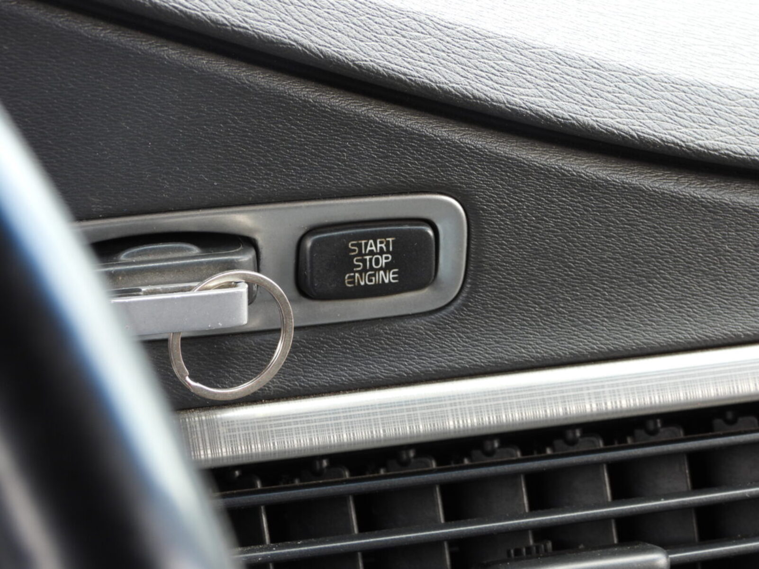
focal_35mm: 105
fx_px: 2303
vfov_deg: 14.1
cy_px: 284
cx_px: 380
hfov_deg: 18.7
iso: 125
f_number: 4
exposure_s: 1/60
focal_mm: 18.9
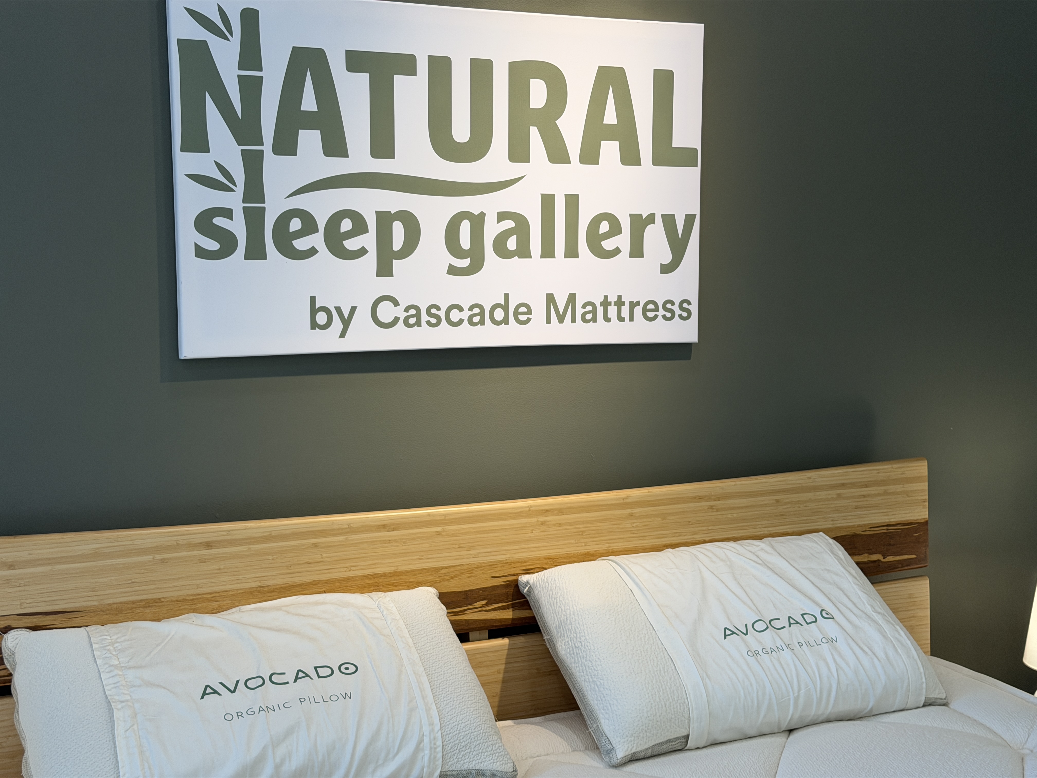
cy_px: 389
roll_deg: -0.2
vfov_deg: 30.3
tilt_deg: -6.0
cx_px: 518
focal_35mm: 48
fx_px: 1438
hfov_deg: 39.7
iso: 50
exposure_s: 1/120
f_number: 1.78
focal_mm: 6.76
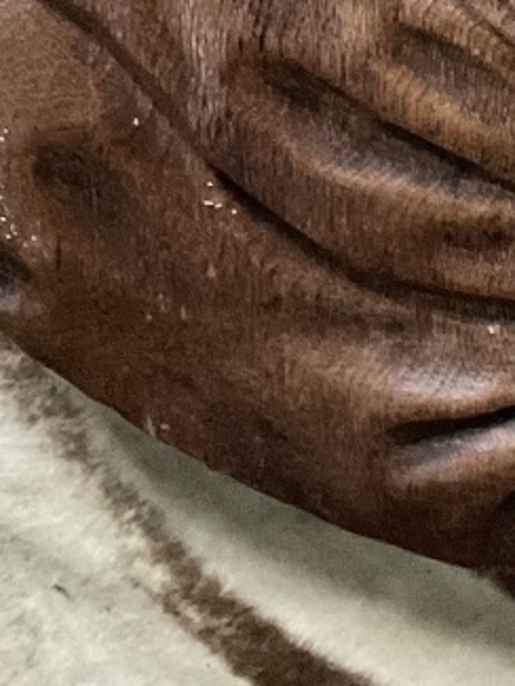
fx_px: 2121
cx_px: 680
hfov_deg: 13.3
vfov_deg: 15.7
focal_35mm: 107
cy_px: -542
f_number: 1.8
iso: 500
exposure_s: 1/20
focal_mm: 3
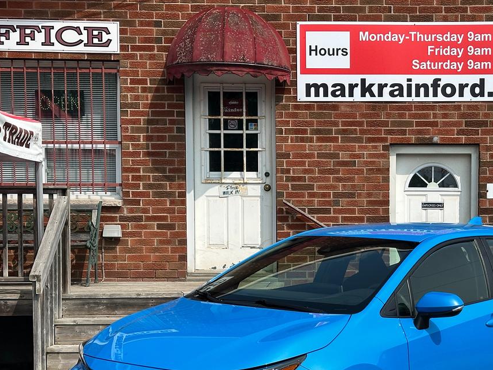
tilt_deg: -1.9
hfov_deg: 26.7
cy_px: 268
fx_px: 1026
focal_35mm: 72
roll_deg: +0.4
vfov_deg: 20.3
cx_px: 359
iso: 64
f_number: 1.78
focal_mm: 6.86
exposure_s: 1/4785
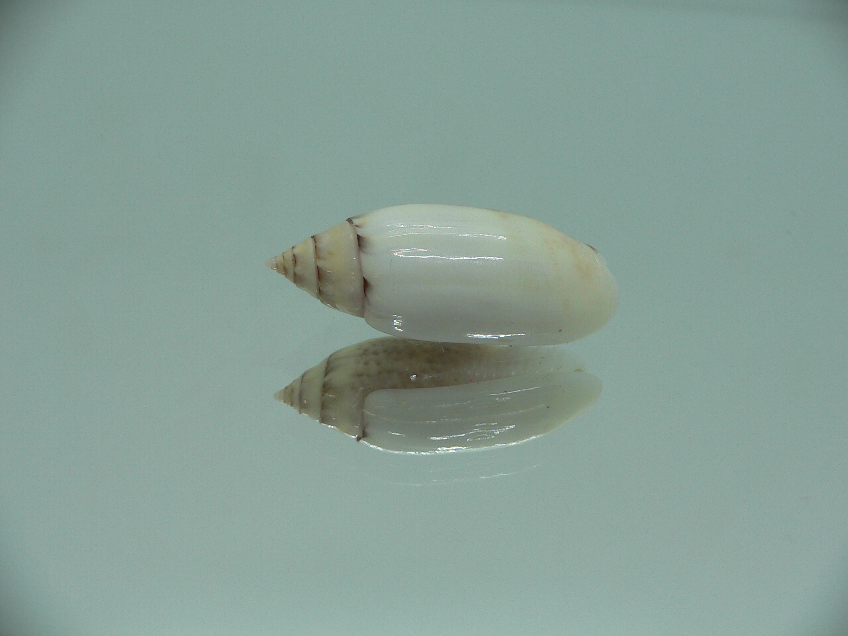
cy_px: 318
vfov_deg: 40.7
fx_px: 857
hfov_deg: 52.6
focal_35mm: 35
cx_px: 424
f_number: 2.8
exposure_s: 1/60
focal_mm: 4.6
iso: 80
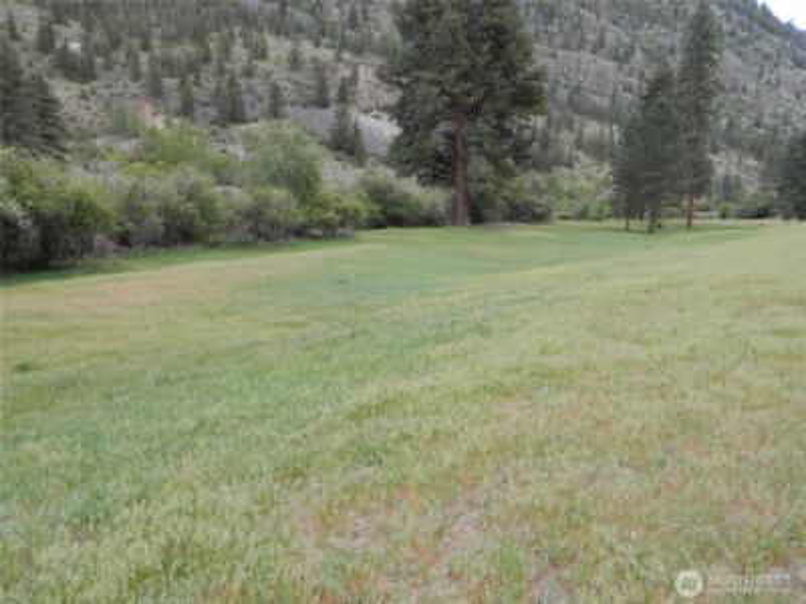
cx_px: 403
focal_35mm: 28
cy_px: 302
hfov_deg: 63.4
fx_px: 652
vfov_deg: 49.7
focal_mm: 5.1
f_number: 3.2
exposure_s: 1/160
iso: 80
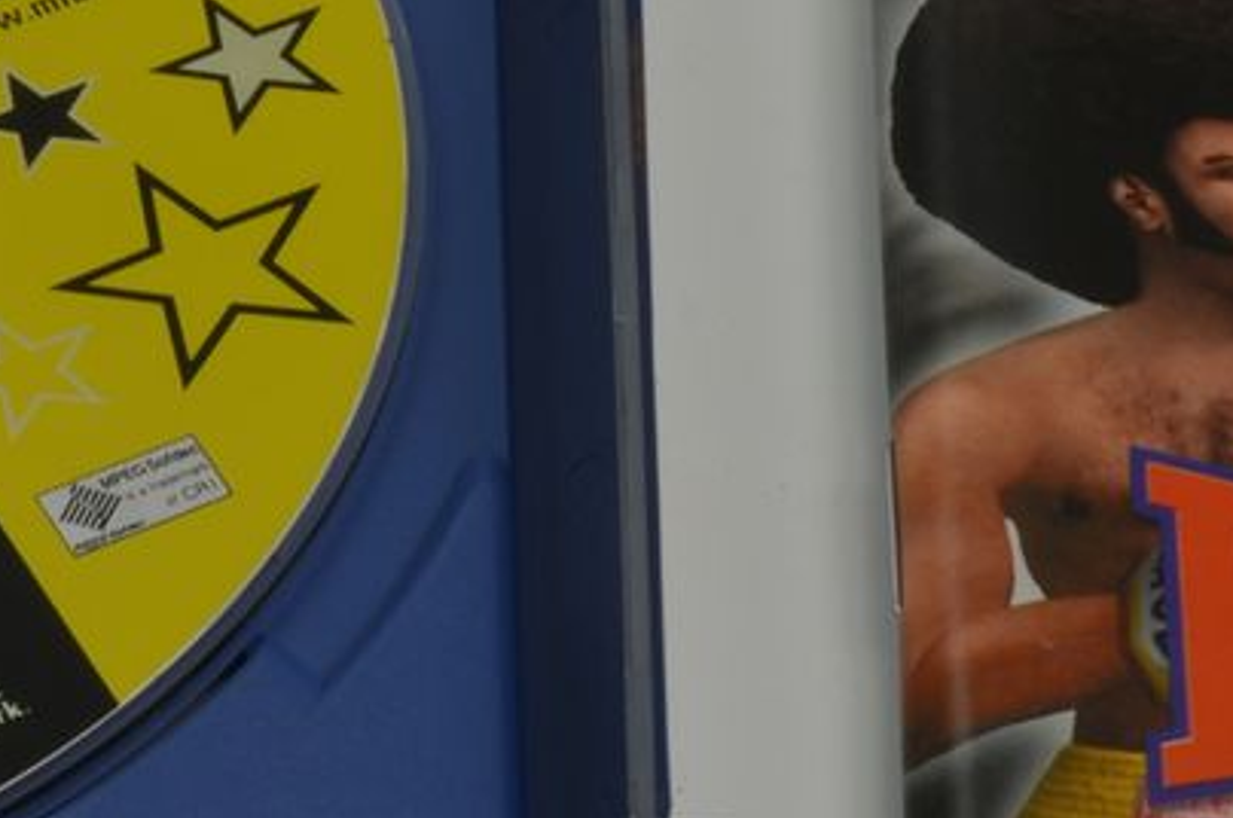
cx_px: 577
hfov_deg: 7.7
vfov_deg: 5.1
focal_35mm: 267
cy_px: 203
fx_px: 9130
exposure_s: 1/3
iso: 100
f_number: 20
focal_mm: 40
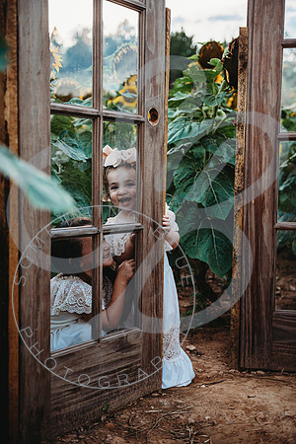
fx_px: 617
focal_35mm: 50
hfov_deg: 27.0
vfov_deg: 39.6
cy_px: 222
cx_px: 148
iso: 250
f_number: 2.8
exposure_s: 1/125
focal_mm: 50
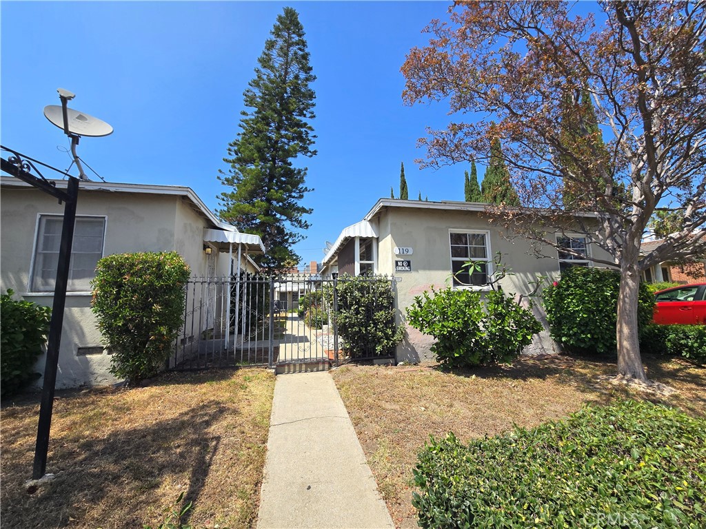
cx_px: 353
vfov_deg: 89.9
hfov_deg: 106.2
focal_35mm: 13
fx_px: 265
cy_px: 264
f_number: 2.2
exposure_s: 1/1550
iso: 50
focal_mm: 2.2
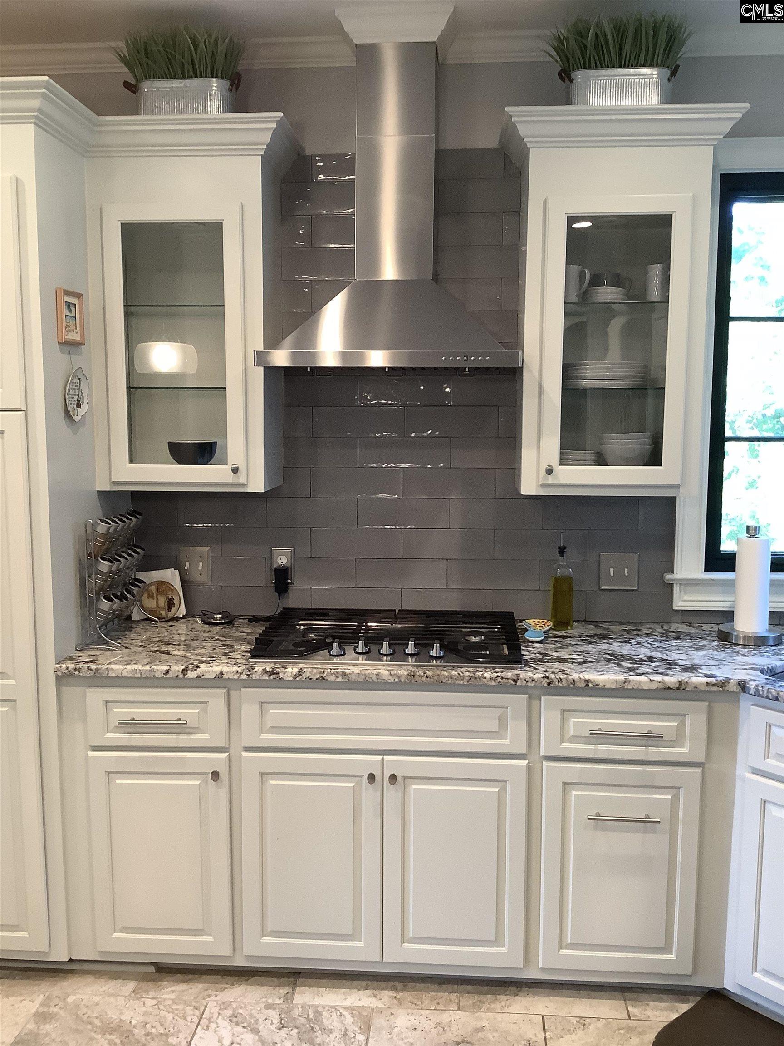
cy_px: 523
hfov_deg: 45.4
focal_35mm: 31
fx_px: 936
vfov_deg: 58.4
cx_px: 392
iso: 160
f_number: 2.4
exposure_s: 1/50
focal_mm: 3.3
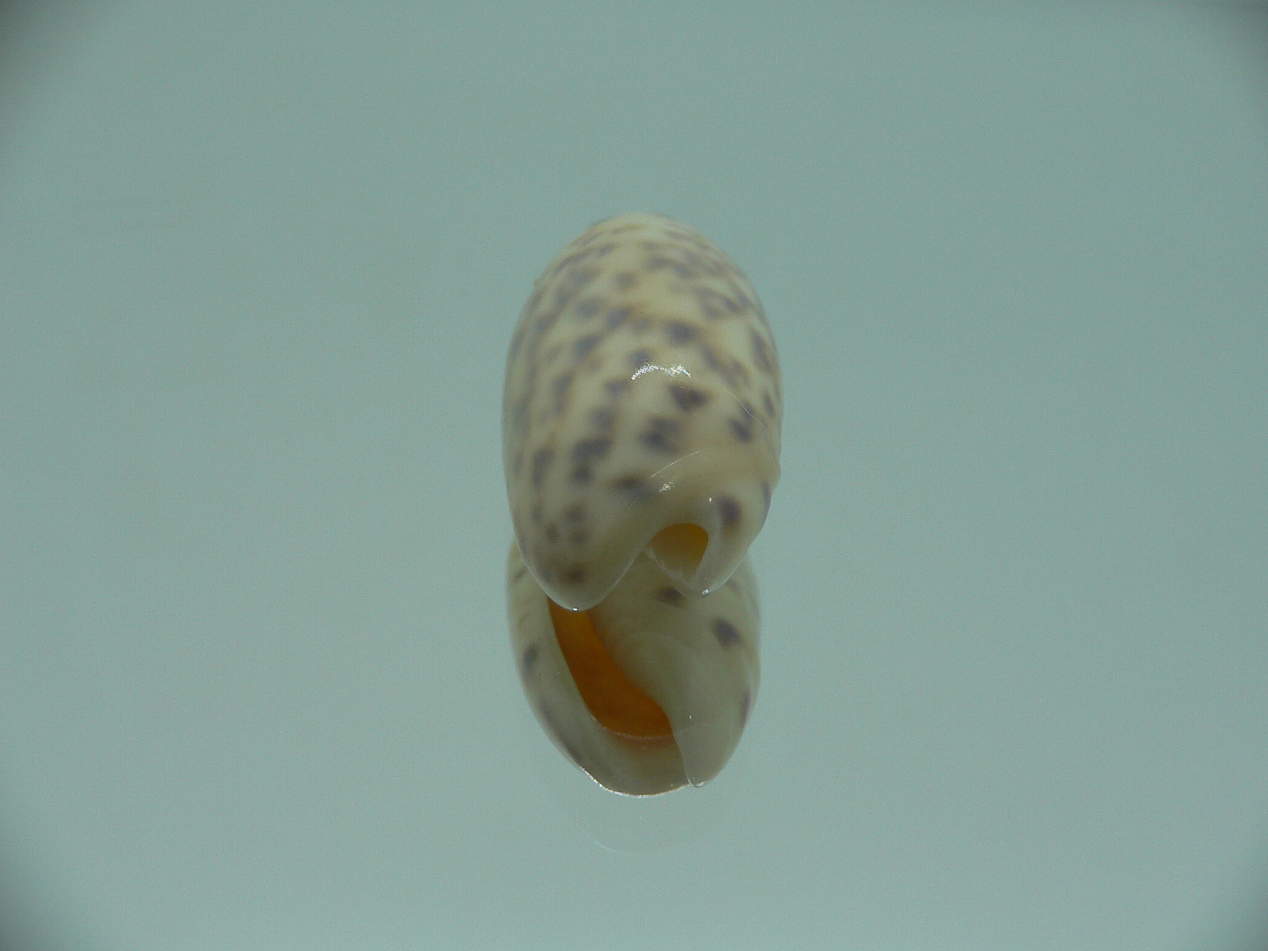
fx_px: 1282
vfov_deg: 40.7
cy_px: 476
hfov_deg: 52.6
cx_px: 634
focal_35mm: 35
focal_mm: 4.6
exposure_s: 1/60
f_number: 2.8
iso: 80
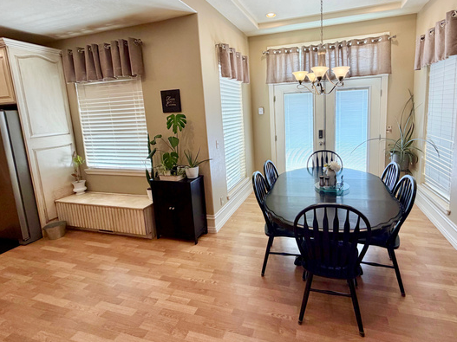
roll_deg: +0.1
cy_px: 143
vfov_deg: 74.2
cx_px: 258
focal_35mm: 17
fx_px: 224
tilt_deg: -7.5
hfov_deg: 90.5
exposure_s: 1/120
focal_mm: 2.22
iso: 100
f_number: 2.2
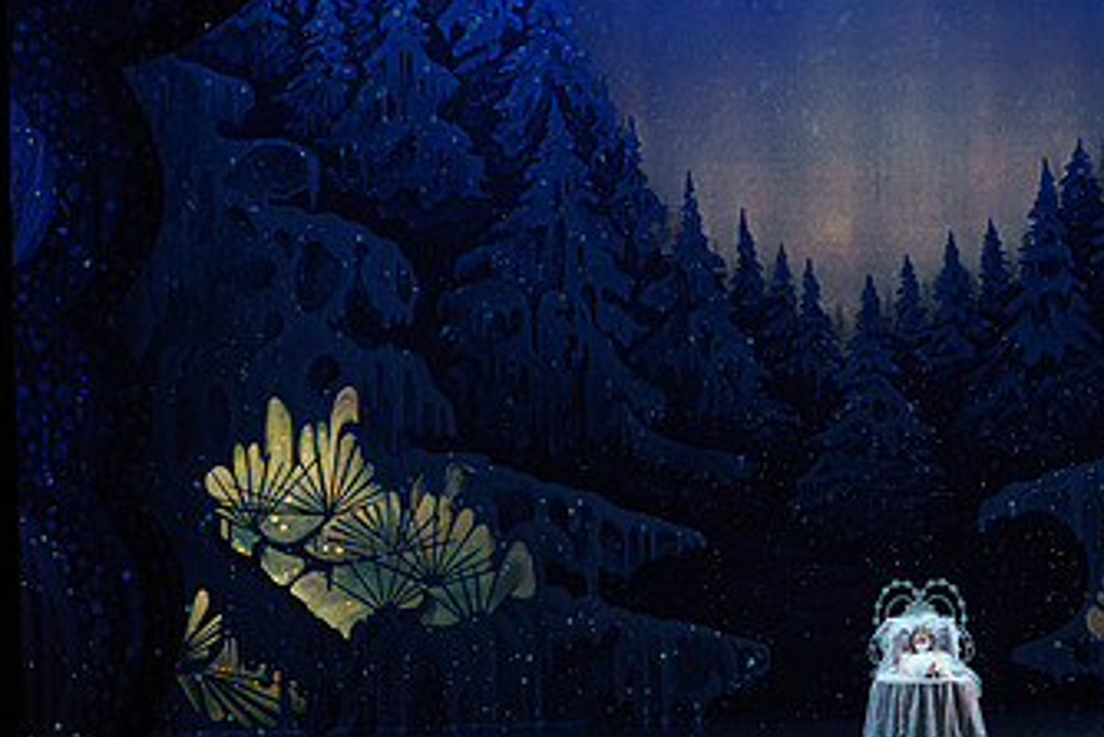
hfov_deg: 14.2
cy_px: 144
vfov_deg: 9.5
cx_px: 869
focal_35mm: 144
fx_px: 4418
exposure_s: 1/320
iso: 5000
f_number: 2.8
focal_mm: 83
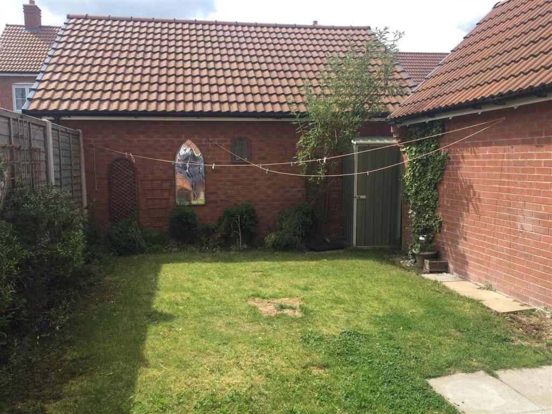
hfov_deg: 61.7
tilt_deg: -5.1
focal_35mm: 29
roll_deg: +0.8
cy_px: 207
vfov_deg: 48.2
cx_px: 276
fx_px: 462
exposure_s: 1/989
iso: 32
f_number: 2.2
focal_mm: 4.15
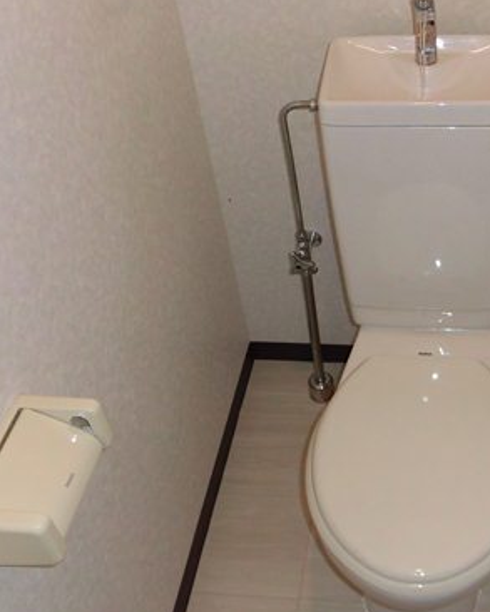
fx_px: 743
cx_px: 388
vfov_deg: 44.8
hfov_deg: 35.4
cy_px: 288
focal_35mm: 41
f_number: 3.1
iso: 100
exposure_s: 1/30
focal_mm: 4.3
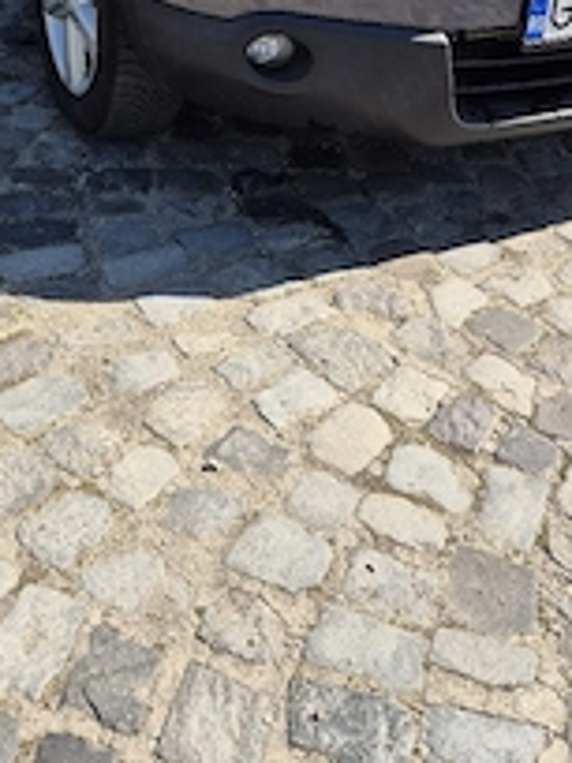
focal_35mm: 45
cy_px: 105
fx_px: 991
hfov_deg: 32.1
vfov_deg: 39.6
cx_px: 236
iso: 25
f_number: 1.8
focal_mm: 5.4
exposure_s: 1/1429
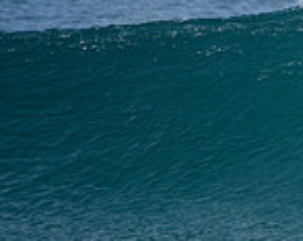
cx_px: 575
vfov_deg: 0.8
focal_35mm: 1854
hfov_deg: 1.0
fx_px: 16593
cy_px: 90
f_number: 6.3
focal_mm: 500
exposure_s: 1/2500
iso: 250
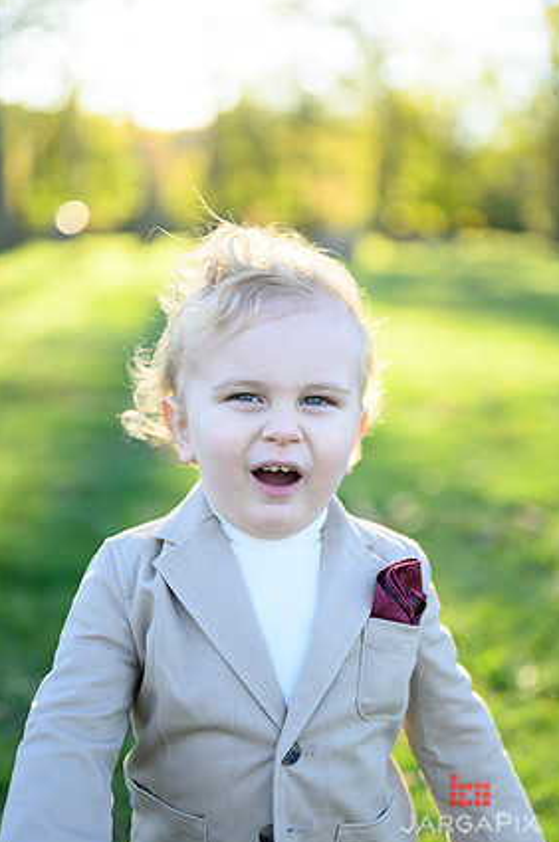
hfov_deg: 25.4
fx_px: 1238
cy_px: 430
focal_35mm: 53
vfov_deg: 37.6
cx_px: 292
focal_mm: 50
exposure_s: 1/1000
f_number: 2
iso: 320
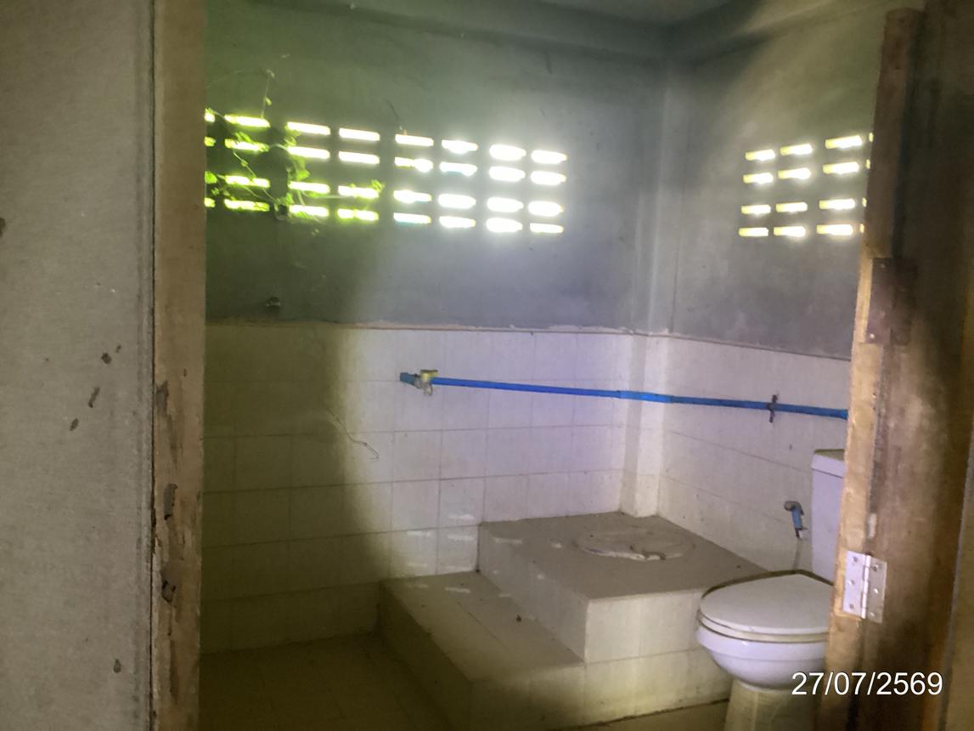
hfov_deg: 58.4
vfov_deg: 45.4
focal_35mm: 31
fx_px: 872
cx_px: 487
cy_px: 366
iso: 500
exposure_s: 1/25
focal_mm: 3.3
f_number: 2.4
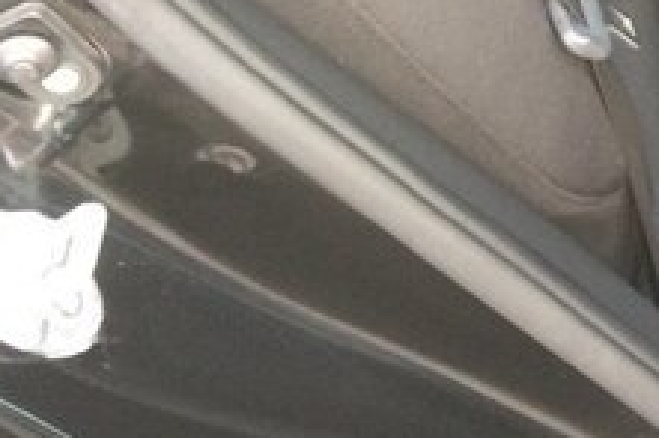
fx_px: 1646
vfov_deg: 13.9
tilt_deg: -34.5
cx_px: 954
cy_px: -291
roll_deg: -6.6
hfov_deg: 19.9
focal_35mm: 90
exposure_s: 1/33
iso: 250
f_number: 2.2
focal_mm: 4.15
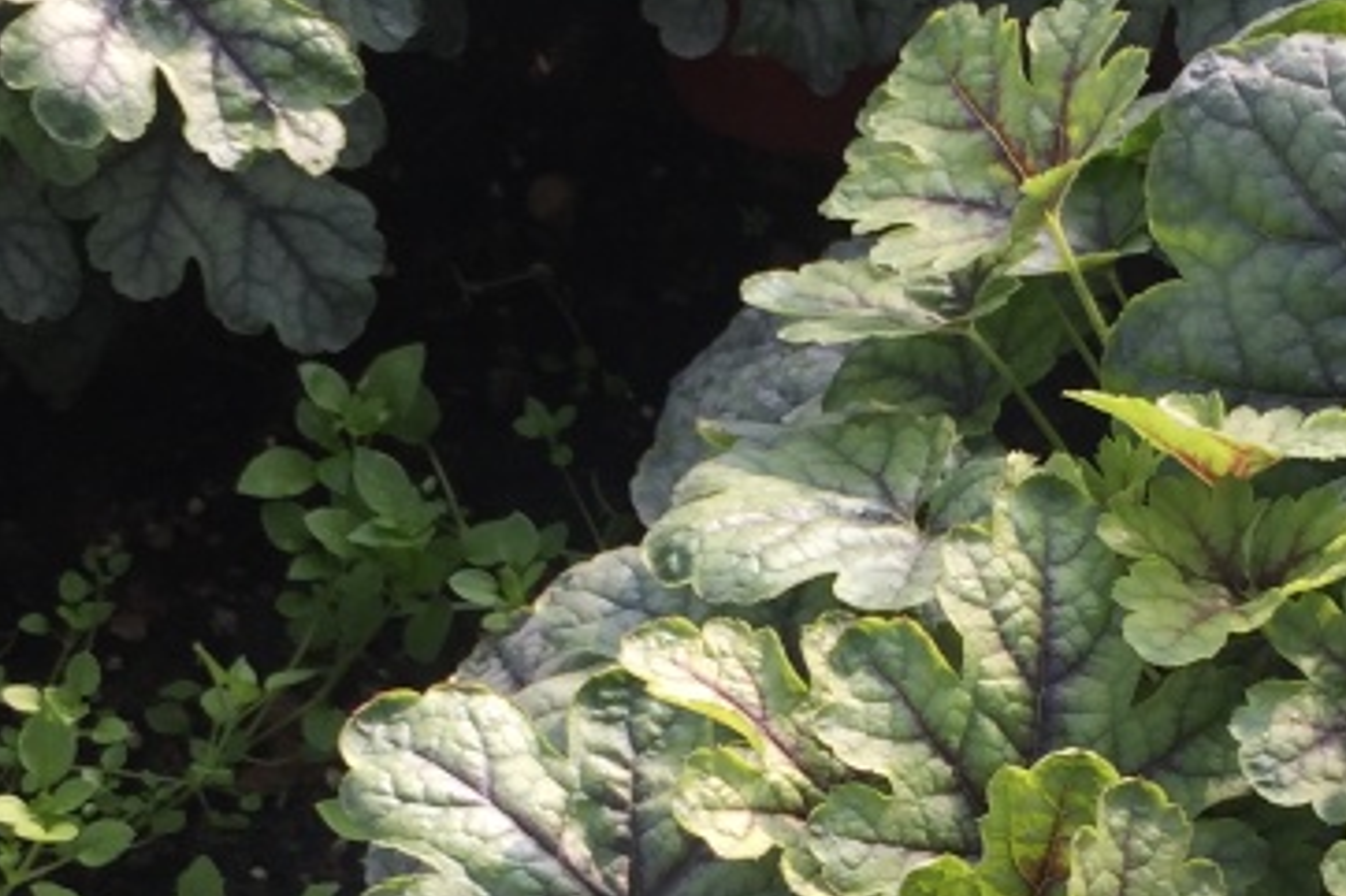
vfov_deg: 15.0
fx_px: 3326
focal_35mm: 89
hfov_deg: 22.8
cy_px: 931
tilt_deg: -55.6
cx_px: 825
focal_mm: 4.15
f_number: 2.2
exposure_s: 1/494
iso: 32
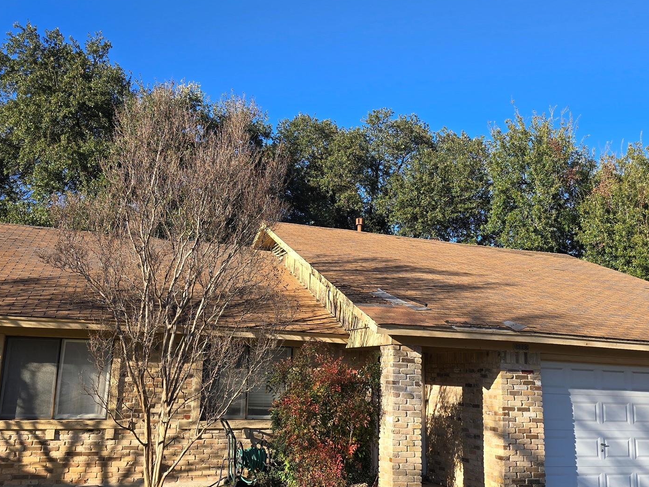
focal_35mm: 34
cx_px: 332
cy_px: 256
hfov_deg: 53.9
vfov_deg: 41.8
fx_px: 638
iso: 12
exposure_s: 1/427
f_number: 1.7
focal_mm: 6.3
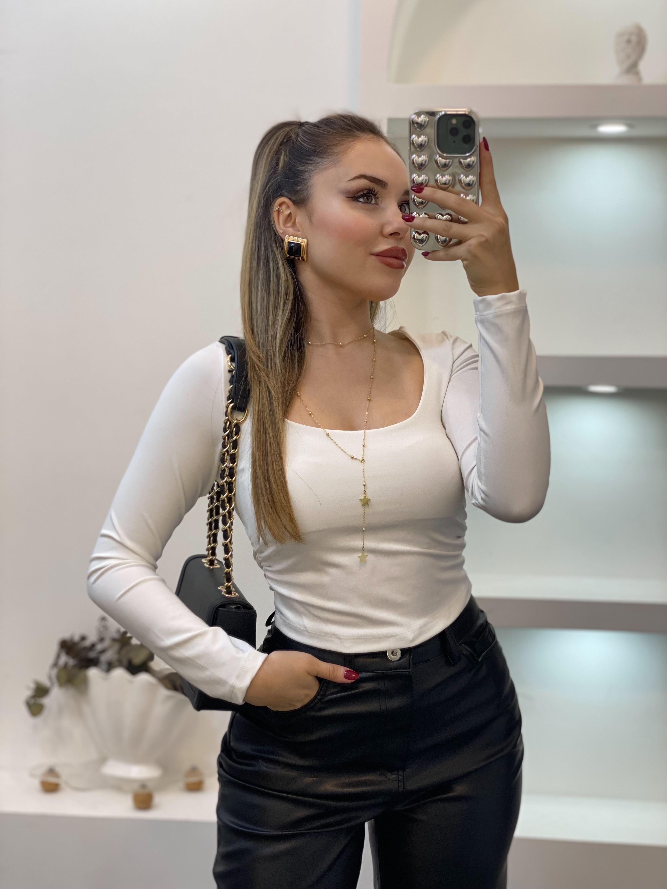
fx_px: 1336
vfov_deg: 36.8
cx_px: 334
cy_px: 444
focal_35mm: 52
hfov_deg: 28.0
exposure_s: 1/100
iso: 80
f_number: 2
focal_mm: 6
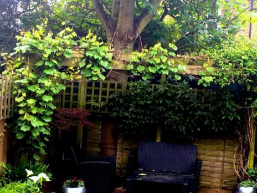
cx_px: 162
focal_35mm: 50
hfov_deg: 37.9
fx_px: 371
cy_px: 151
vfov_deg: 28.5
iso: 25
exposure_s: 1/114
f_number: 2.2
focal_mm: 4.15
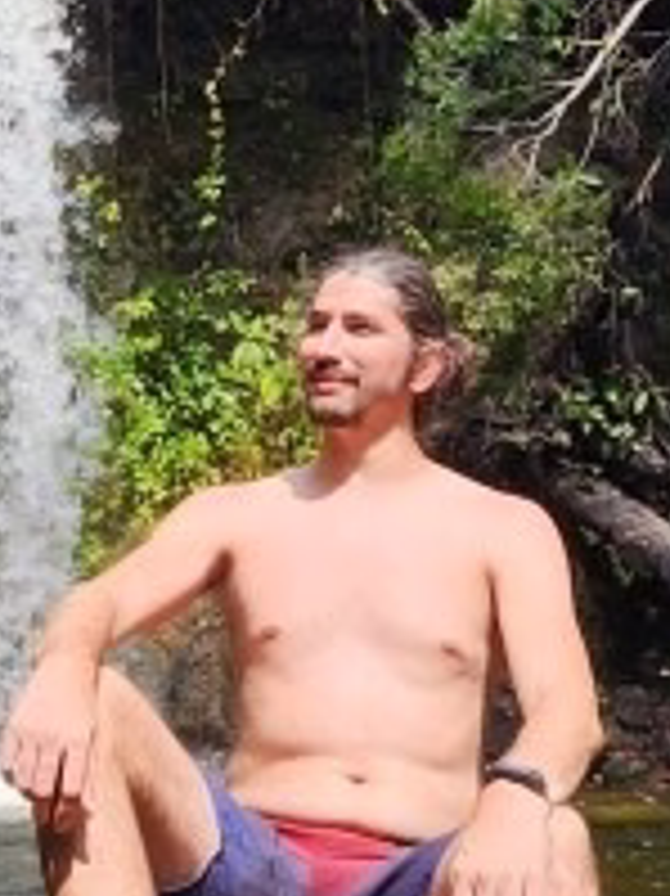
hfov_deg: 21.6
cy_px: 144
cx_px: 117
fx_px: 1731
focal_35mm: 67
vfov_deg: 28.2
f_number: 2.2
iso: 50
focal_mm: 2.2
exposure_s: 1/1248
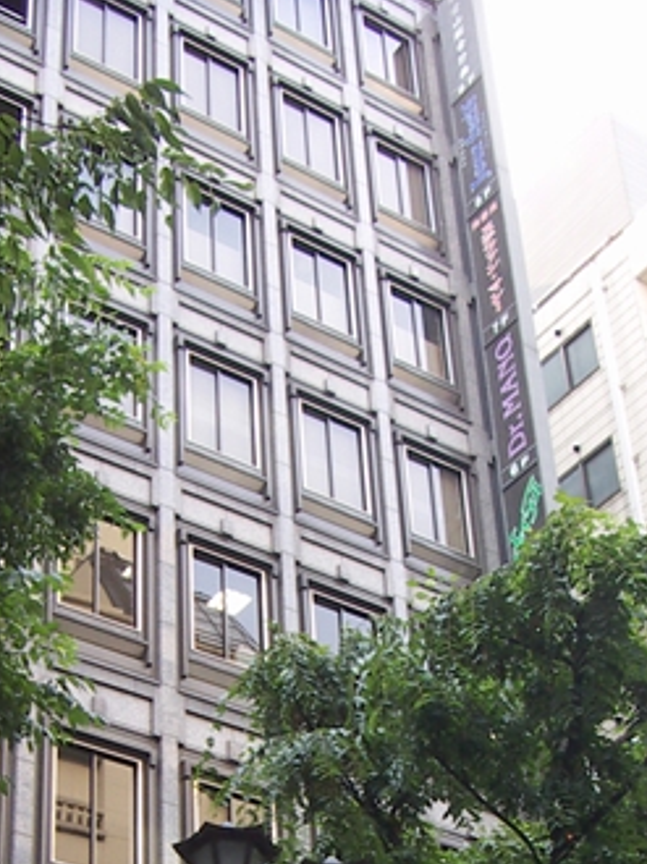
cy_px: 835
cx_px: 251
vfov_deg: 26.2
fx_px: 1772
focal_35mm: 71
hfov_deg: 20.7
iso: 50
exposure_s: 1/100
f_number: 2.8
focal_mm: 4.7
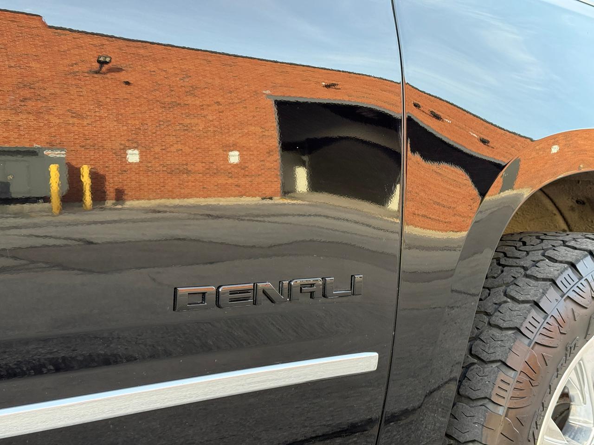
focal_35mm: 48
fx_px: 824
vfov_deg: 30.3
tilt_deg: -4.6
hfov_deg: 39.7
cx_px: 297
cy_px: 222
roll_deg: -0.3
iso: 125
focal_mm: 6.76
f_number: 1.78
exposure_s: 1/242
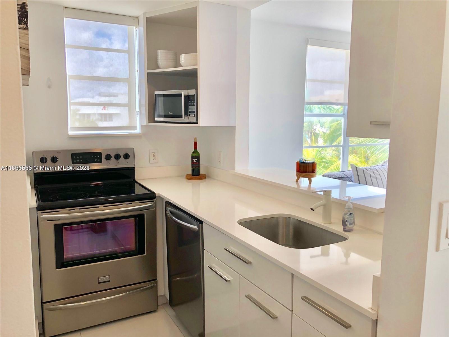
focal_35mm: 28
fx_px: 363
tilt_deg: -7.5
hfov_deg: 63.4
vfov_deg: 49.7
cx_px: 224
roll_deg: +0.5
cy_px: 168
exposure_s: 1/120
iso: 25
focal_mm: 4
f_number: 1.8
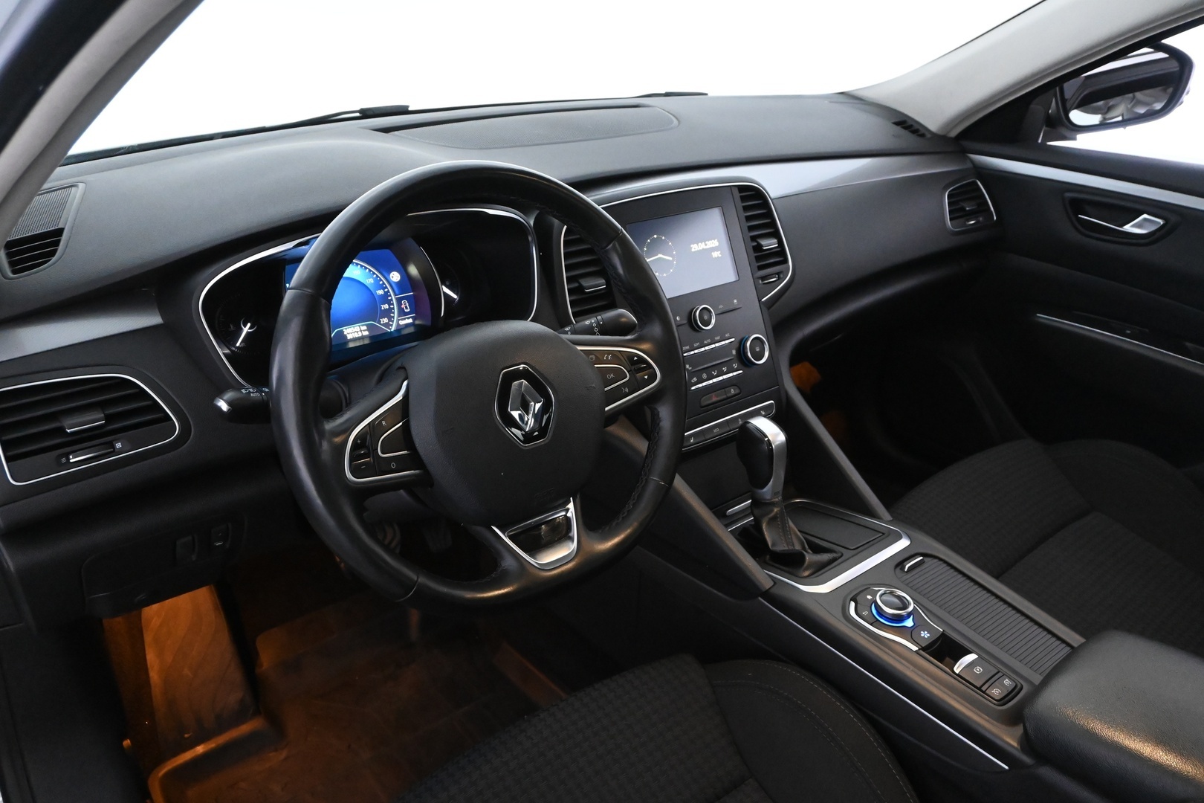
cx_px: 602
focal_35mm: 28
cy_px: 402
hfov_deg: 65.9
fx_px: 928
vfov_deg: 46.8
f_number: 5
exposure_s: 1/50
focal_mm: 18.5
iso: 6400
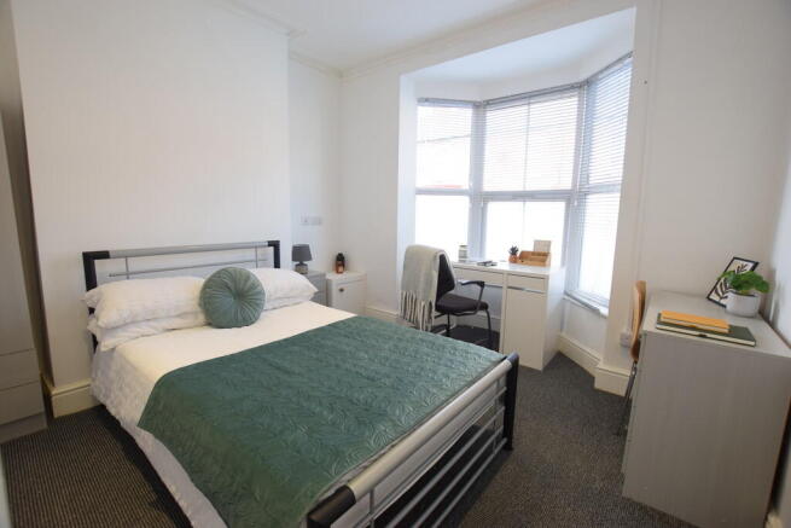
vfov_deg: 77.4
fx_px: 330
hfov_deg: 100.4
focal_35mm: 15
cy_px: 264
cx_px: 396
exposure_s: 1/60
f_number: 4
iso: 450
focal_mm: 10
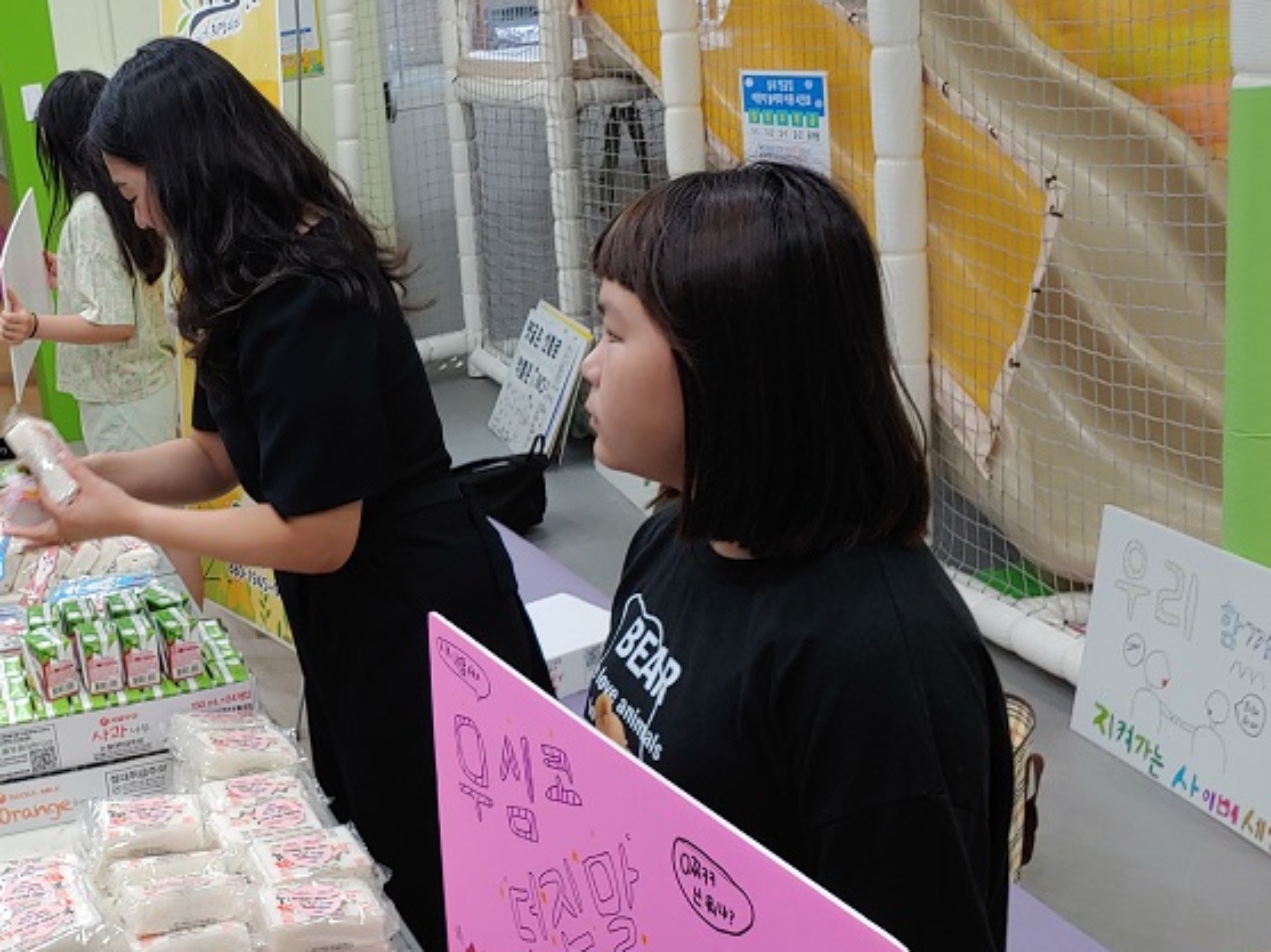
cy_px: 502
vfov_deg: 31.5
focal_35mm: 46
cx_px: 178
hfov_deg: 38.9
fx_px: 1688
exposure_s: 1/60
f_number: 1.5
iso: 50
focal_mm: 4.23
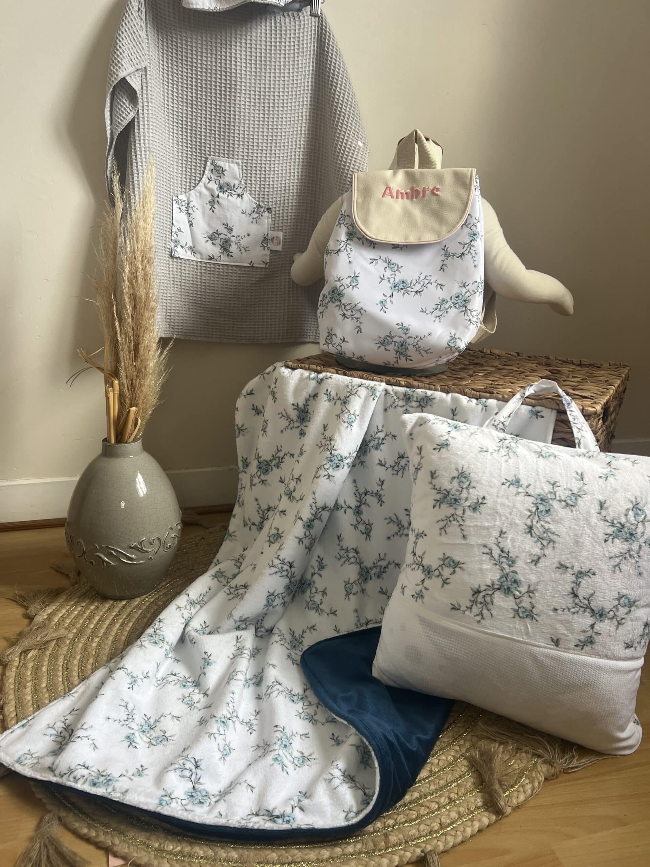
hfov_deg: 53.1
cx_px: 325
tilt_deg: -15.4
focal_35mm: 26
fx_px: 651
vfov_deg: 67.3
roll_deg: -0.5
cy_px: 434
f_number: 1.5
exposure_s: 1/121
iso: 80
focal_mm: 5.7
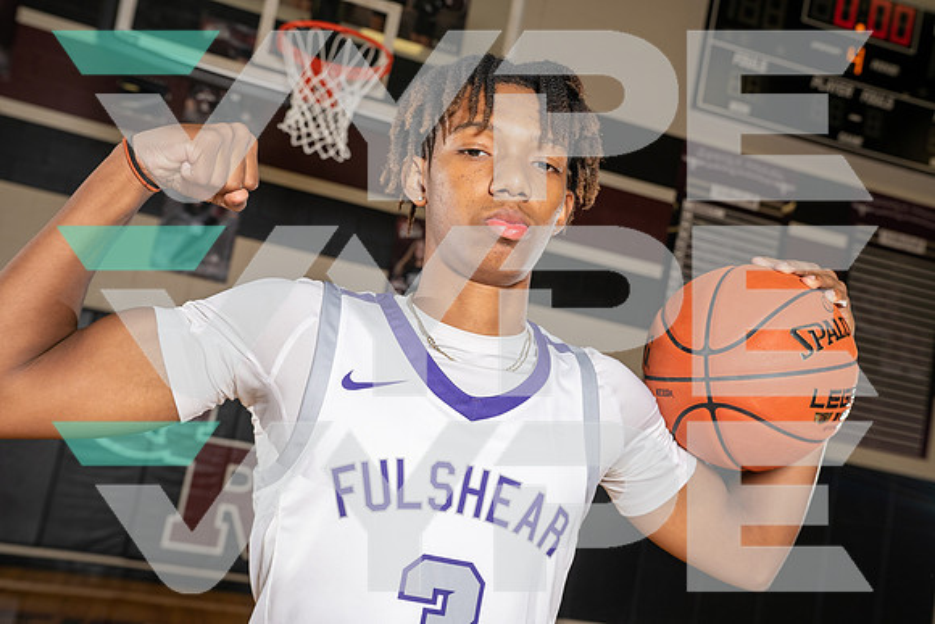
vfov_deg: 32.6
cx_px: 468
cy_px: 312
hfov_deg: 47.4
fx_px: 1065
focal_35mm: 41
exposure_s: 1/250
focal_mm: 41
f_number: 5.6
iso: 320
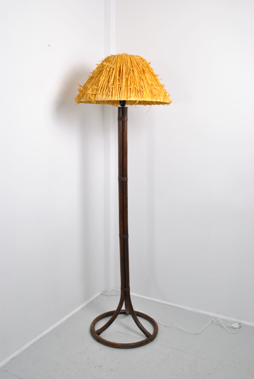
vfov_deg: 49.5
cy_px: 190
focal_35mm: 39
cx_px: 127
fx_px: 412
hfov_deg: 34.3
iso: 450
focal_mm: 26
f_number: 6.3
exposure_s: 1/30
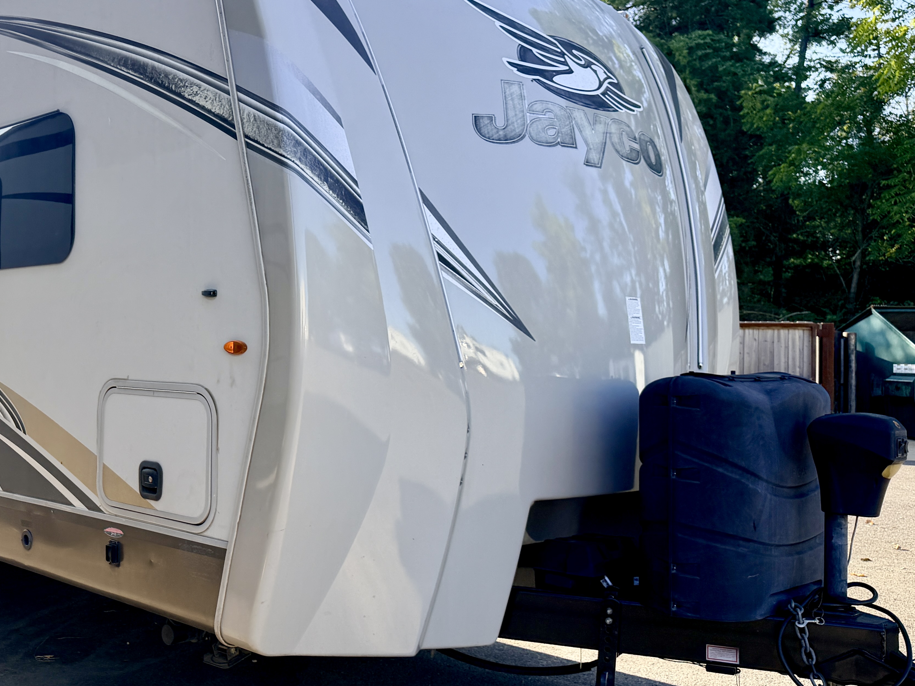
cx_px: 222
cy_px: 317
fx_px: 1084
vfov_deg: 35.1
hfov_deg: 44.2
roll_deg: +0.2
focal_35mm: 41
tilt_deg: -0.5
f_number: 1.78
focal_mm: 6.76
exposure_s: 1/1493
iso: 80
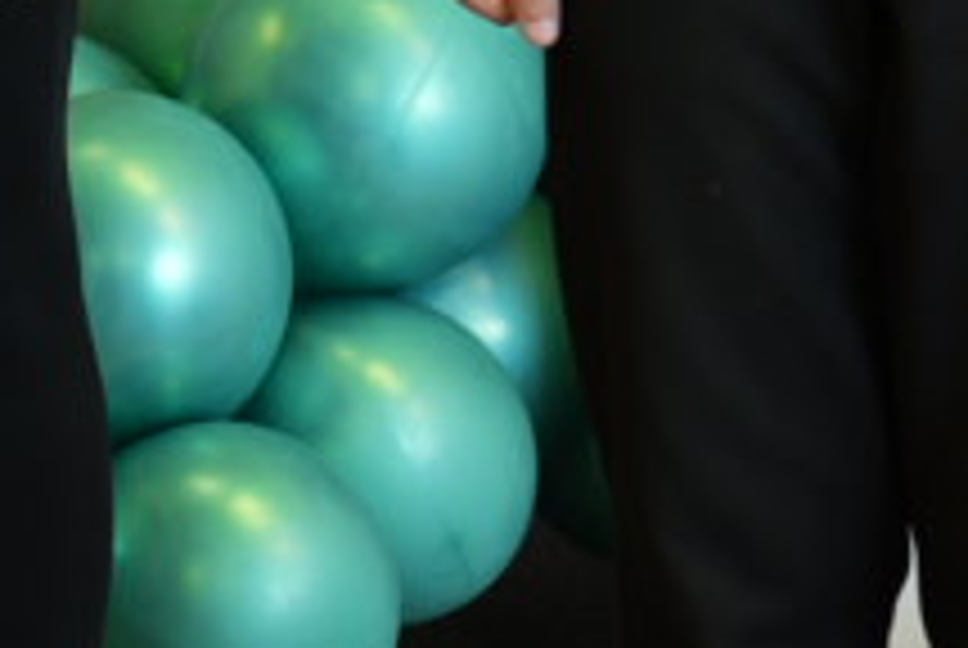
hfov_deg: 6.4
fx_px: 8508
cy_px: -1539
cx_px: -648
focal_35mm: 316
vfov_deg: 4.2
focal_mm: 42
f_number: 2.8
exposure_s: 1/50
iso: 400
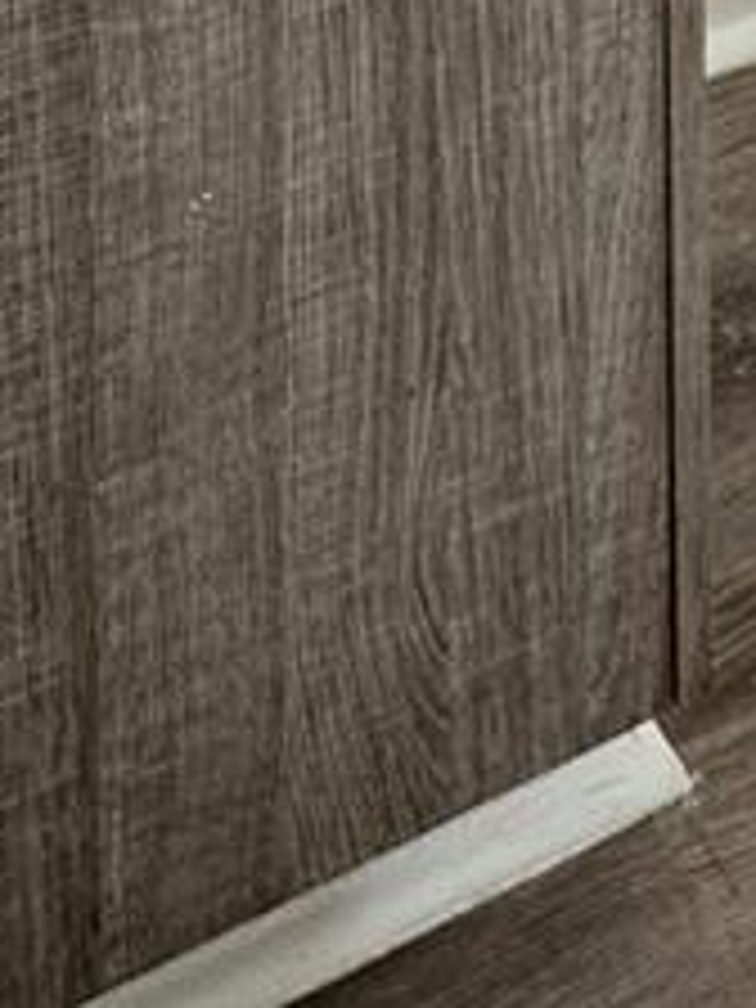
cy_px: -1246
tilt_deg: -0.2
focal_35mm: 75
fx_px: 2184
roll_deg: -0.6
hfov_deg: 19.6
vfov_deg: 16.2
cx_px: 518
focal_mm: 2.22
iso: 80
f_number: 2.2
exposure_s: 1/120
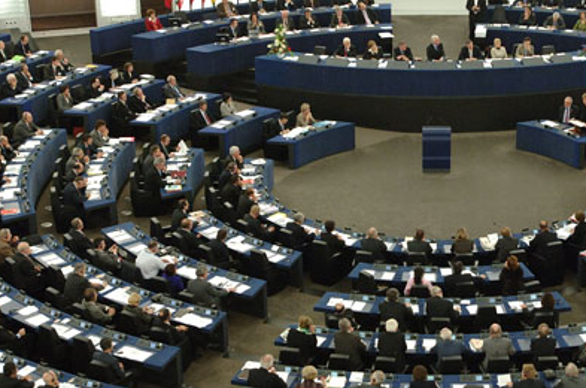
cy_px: 190
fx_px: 1410
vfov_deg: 15.7
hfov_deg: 23.3
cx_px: 418
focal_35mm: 87
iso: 800
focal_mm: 35
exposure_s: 1/60
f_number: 4.5
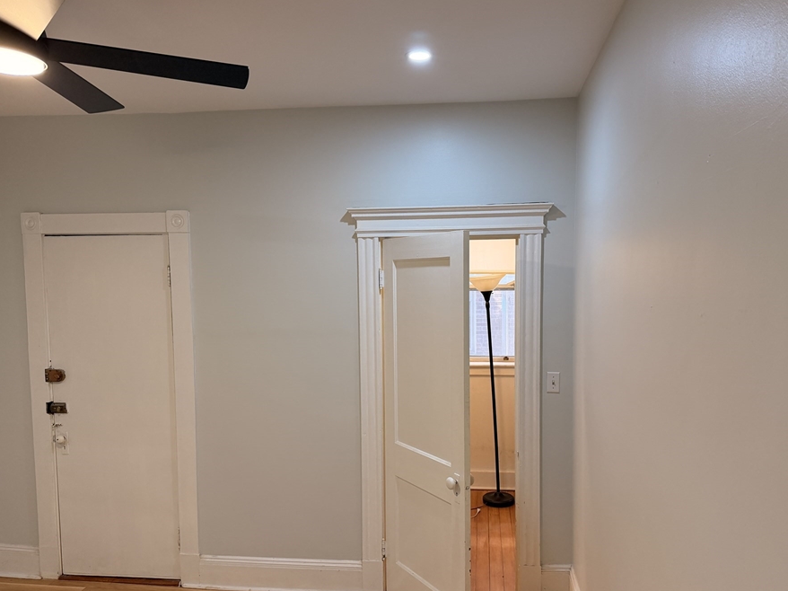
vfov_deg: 49.6
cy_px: 328
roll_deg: +0.2
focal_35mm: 28
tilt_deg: -3.1
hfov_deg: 63.4
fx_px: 637
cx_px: 415
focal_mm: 6.76
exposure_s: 1/141
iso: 200
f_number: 1.78
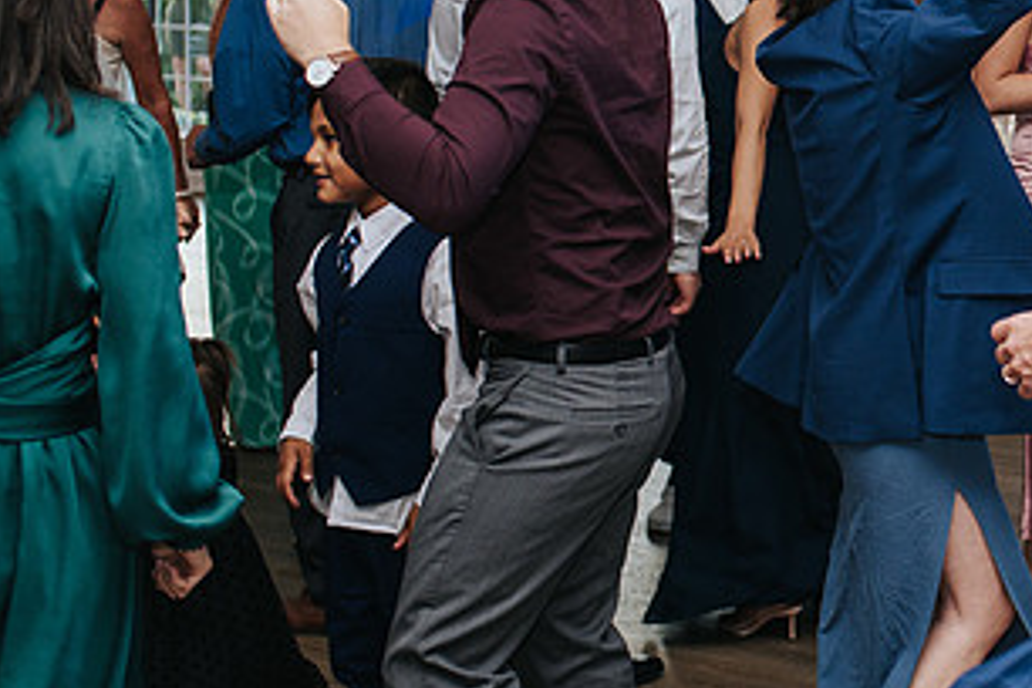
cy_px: 169
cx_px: 1087
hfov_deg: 24.2
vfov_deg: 17.2
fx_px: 2264
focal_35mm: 79
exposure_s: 1/200
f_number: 3.2
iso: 800
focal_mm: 35
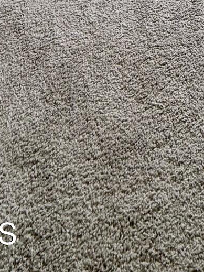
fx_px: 424
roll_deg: +0.7
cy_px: -242
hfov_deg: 26.1
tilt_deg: -6.0
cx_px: 186
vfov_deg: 20.8
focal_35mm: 54
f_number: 2.2
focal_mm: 2.22
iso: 100
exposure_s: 1/120
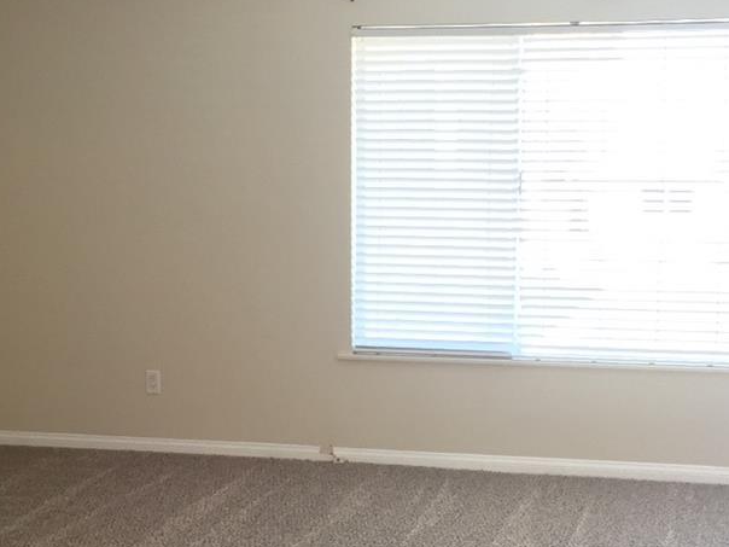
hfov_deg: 27.0
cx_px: 336
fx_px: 1516
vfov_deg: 20.4
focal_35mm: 72
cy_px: 362
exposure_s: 1/30
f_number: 2.2
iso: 125
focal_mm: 4.15
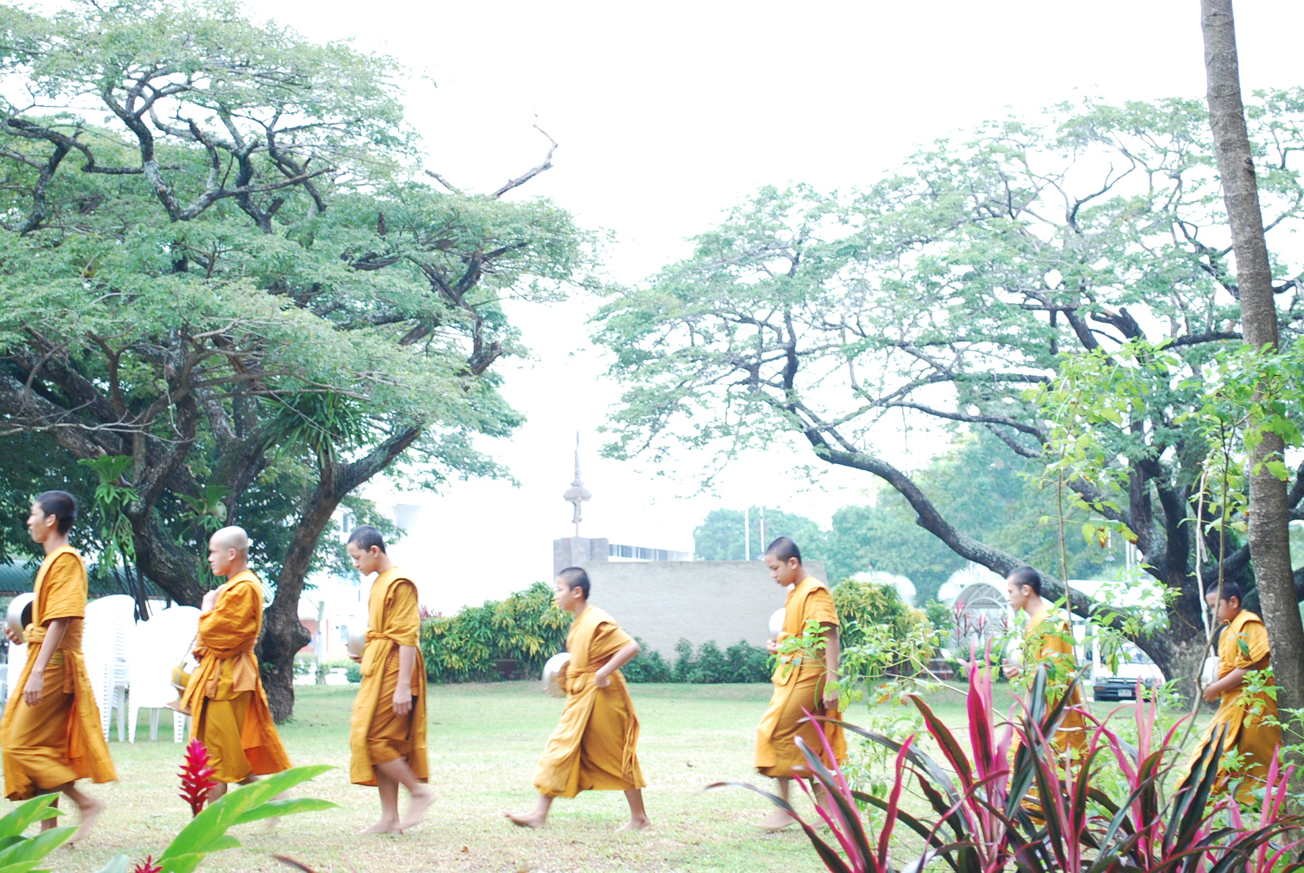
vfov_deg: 21.6
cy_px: 436
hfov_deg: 31.9
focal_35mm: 63
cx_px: 652
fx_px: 2285
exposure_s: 1/50
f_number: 5.3
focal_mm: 42
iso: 800
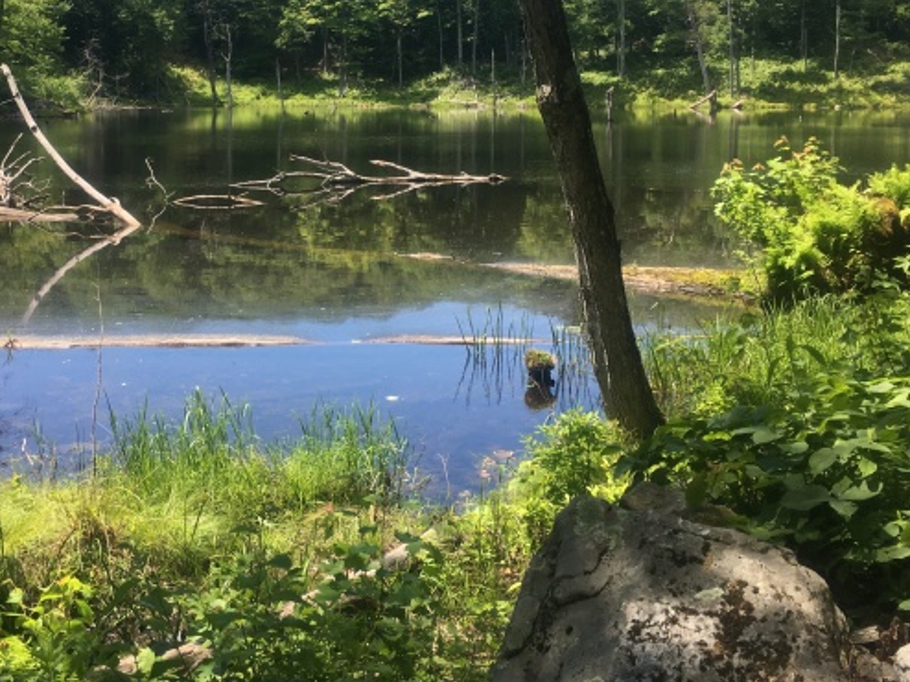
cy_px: 192
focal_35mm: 47
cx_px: 308
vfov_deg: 30.5
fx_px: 1235
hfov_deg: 40.0
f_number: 2.2
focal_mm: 4.15
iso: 25
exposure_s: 1/651
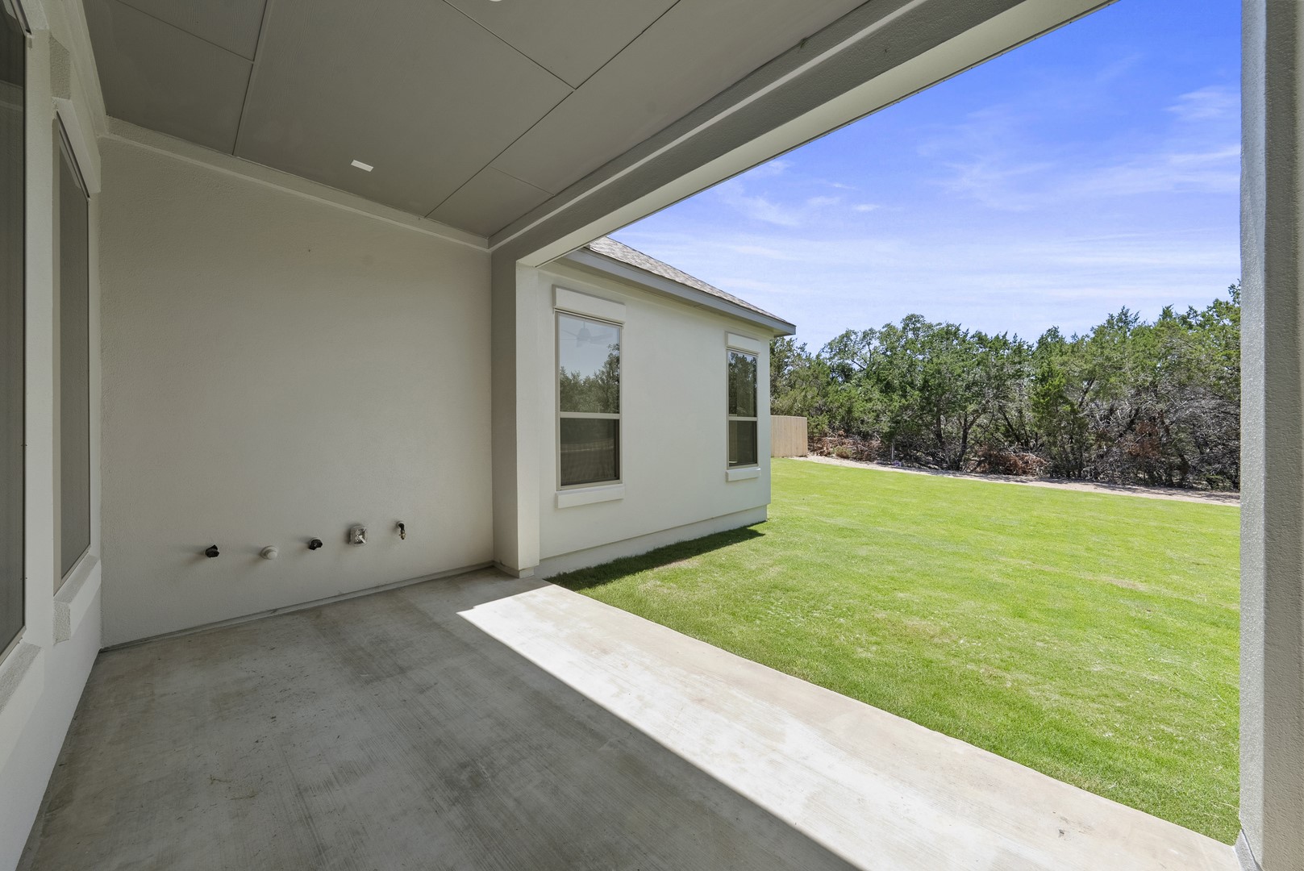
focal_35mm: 12
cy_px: 436
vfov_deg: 90.1
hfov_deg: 112.6
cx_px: 652
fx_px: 435
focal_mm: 12
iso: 200
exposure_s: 1/100
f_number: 11
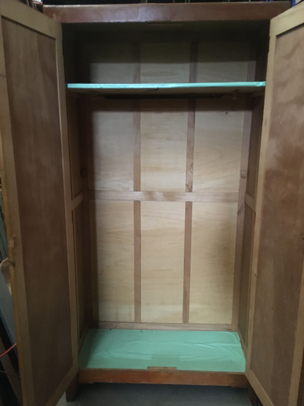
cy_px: 205
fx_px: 351
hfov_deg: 46.8
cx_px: 149
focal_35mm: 30
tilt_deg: -13.4
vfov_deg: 60.0
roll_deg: -0.6
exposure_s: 1/17
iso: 500
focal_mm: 4.15
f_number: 2.2
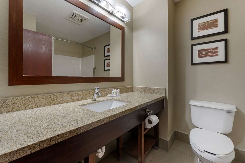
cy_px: 82
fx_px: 95
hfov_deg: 104.3
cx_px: 122
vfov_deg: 81.1
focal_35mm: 14
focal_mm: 14
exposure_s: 1/2
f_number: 10
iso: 400
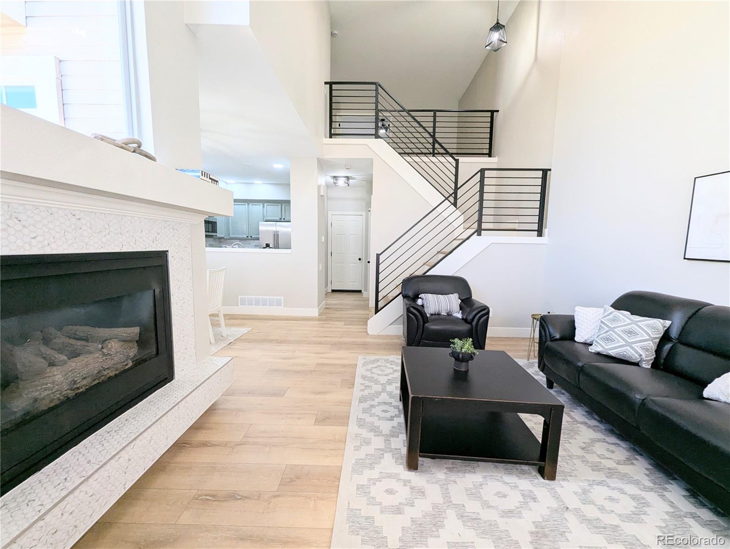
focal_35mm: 13
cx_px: 365
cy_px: 274
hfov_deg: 106.1
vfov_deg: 90.1
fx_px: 275
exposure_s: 1/120
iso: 79
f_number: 2.2
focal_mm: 1.95
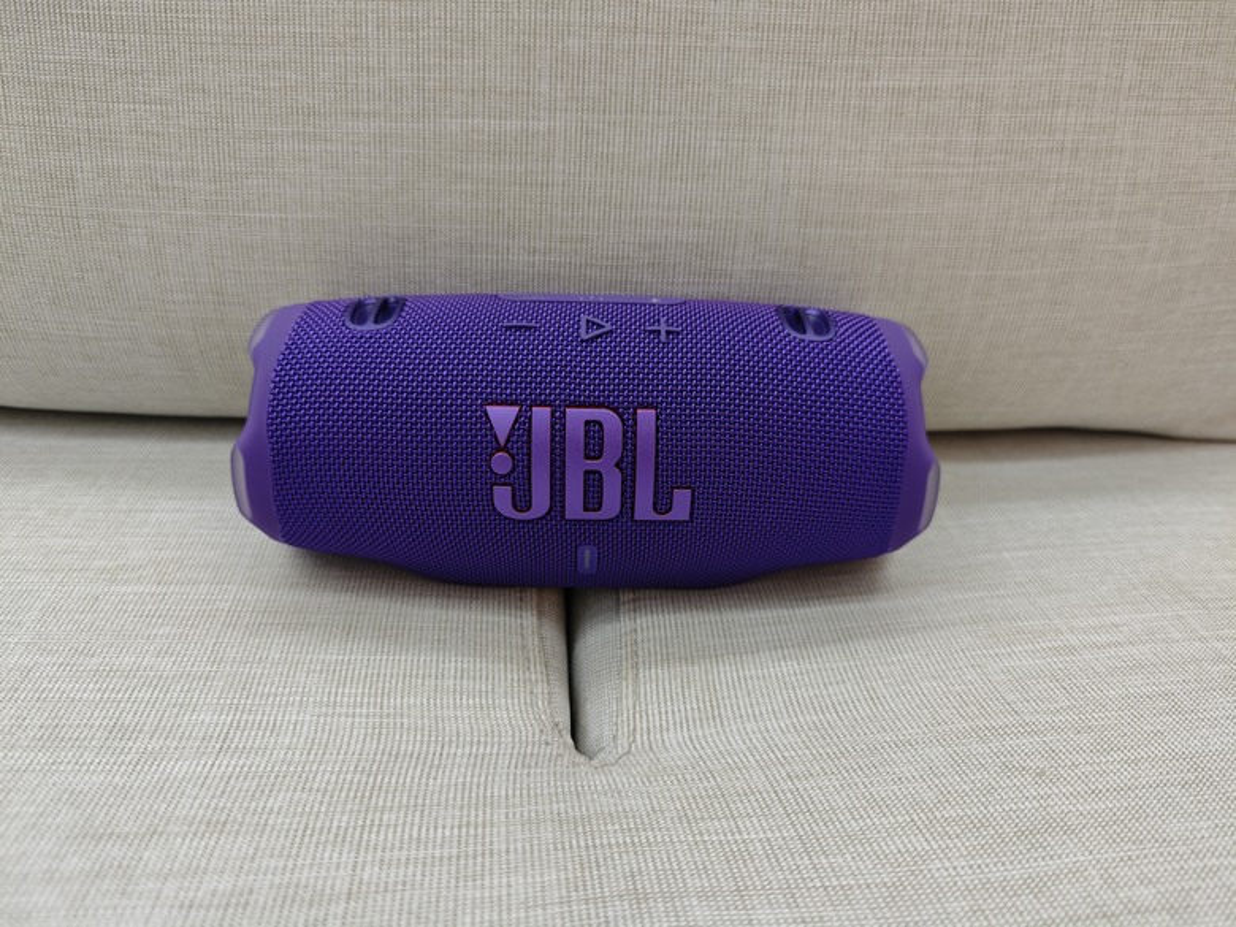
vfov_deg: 58.9
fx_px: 821
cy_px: 464
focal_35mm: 23
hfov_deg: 73.9
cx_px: 618
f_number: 1.63
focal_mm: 8.72
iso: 640
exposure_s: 1/50
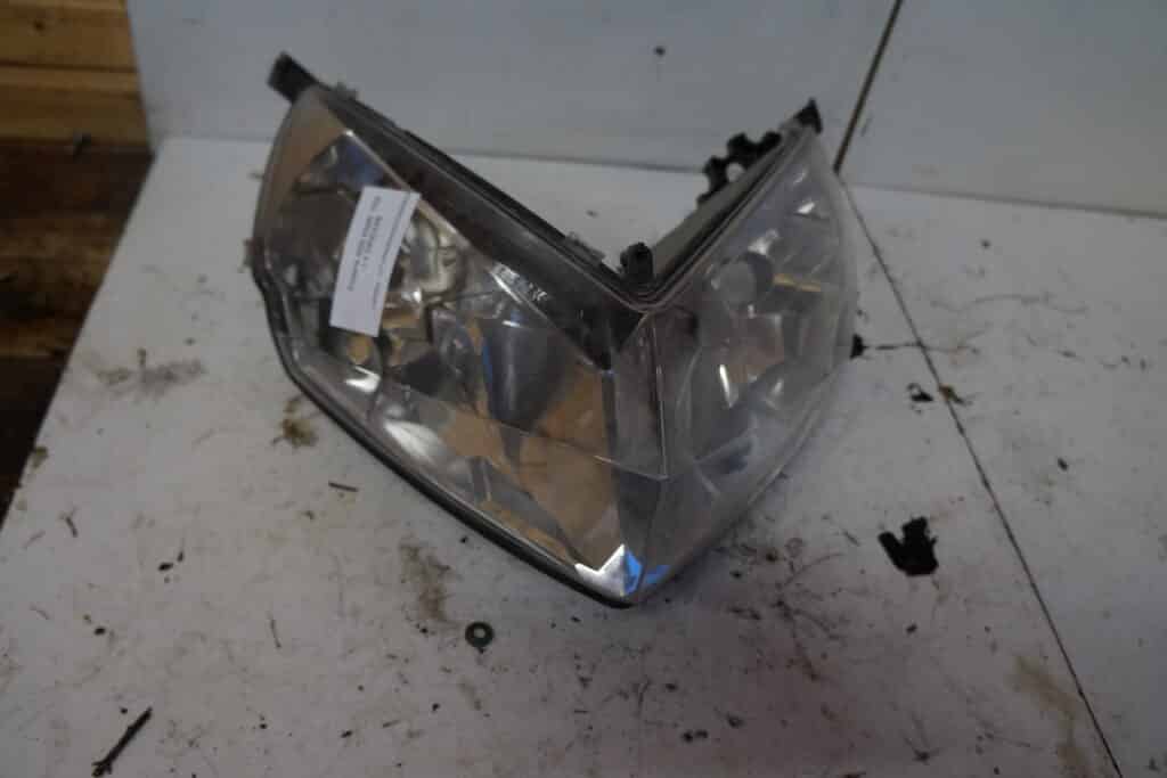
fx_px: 875
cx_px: 584
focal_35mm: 27
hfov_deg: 67.4
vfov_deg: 47.9
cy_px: 389
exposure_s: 1/60
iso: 500
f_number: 4
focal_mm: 18
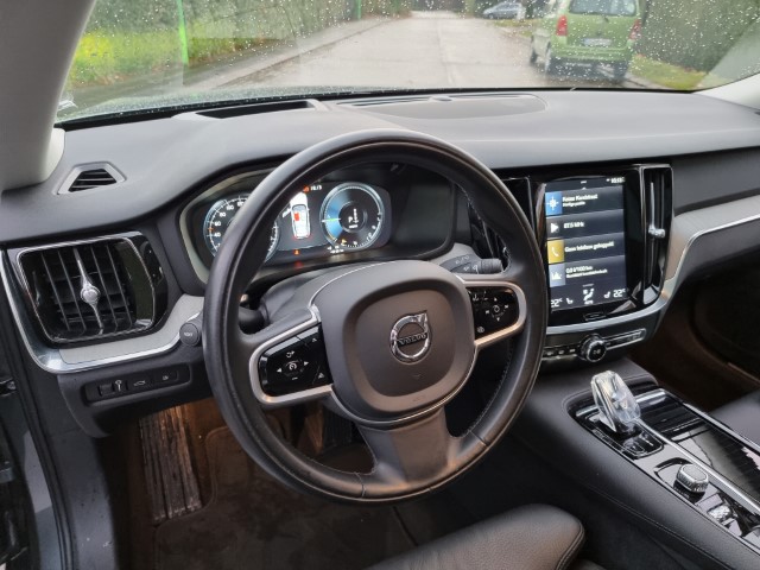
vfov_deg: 56.8
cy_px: 285
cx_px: 380
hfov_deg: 71.6
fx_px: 527
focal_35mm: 24
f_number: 1.8
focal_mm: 6.7
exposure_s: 1/40
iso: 400
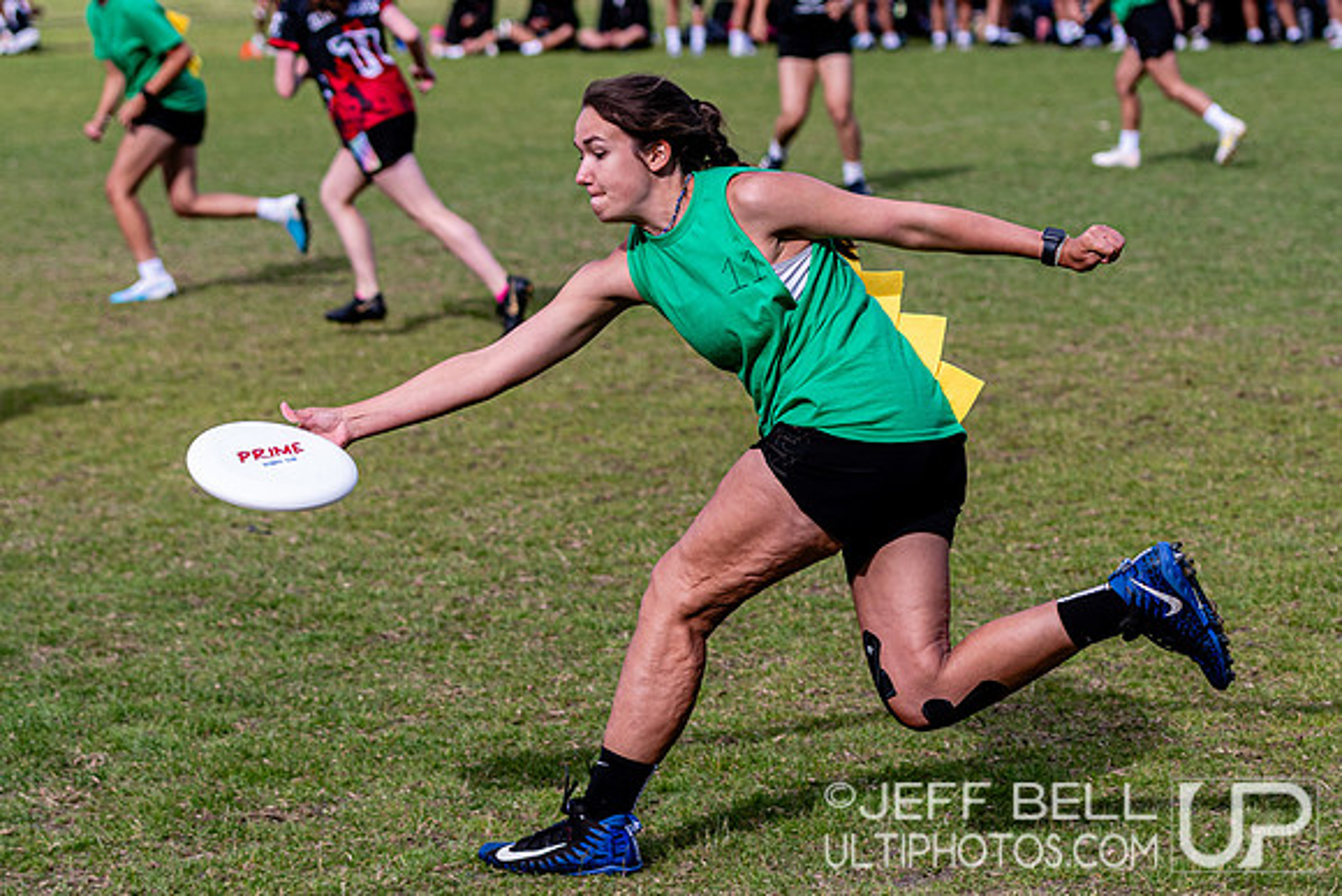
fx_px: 4760
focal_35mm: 128
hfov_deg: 16.0
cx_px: 640
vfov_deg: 10.7
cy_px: 409
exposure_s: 1/2000
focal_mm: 70
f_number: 3.2
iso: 200
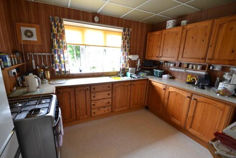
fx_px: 98
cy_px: 79
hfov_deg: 100.4
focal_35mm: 15
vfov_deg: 77.3
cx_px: 118
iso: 500
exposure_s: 1/60
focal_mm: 10
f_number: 3.5
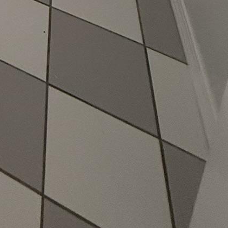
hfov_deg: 20.7
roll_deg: -2.8
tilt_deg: -11.9
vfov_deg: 15.2
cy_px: -320
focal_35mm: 60
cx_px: -175
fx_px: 447
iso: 125
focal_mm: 2.22
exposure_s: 1/99
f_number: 2.2
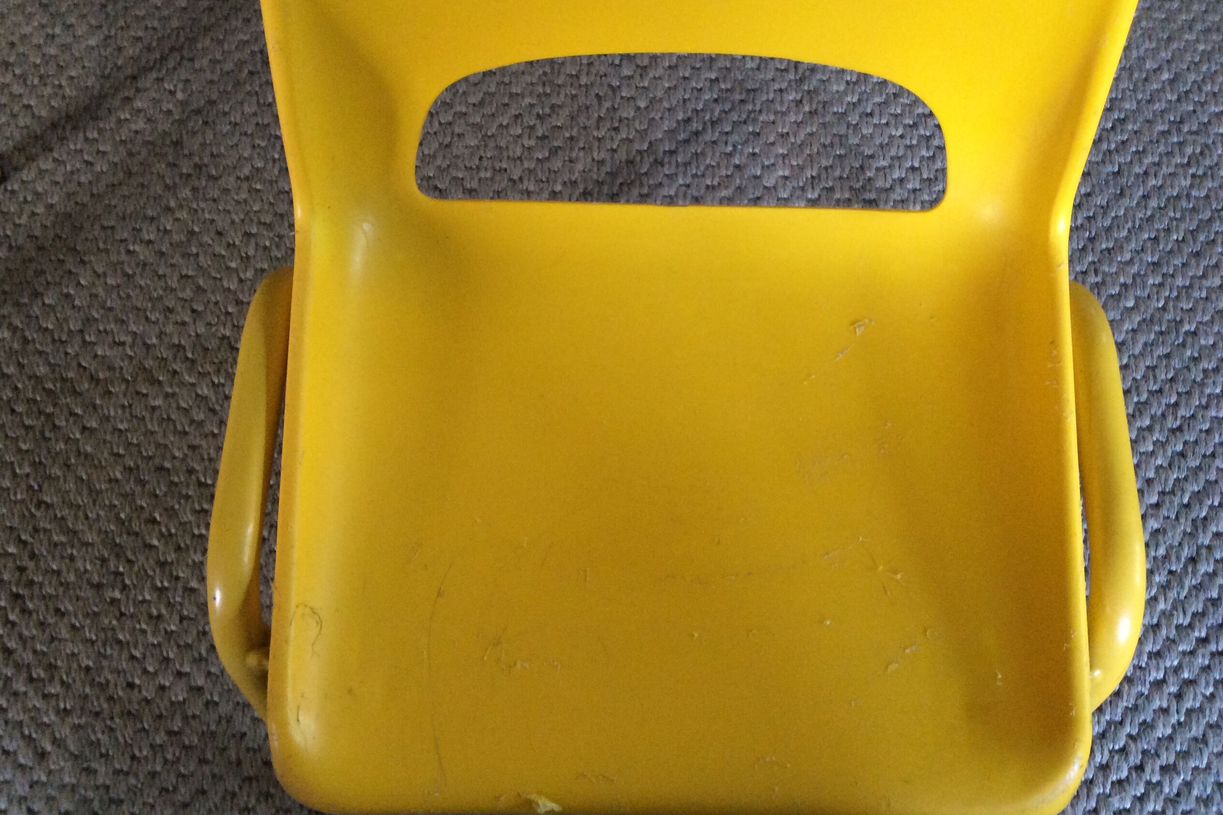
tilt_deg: -73.1
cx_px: 603
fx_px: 1155
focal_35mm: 34
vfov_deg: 38.9
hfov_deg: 55.8
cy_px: 432
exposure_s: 1/25
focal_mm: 3.3
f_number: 2.4
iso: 200
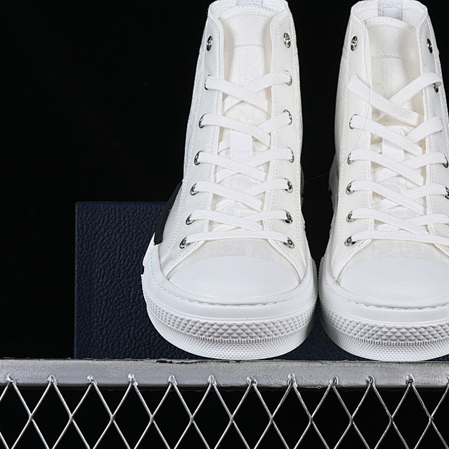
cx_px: 316
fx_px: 1409
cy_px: 225
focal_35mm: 96
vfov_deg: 18.1
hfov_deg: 18.0
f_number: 9
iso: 160
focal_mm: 50
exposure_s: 1/80
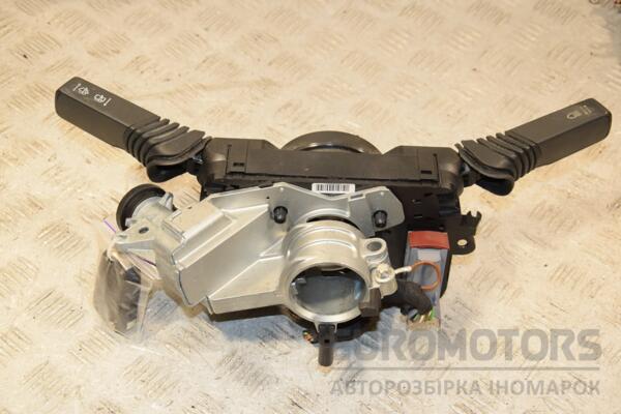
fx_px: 1035
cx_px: 310
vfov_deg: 22.6
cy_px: 207
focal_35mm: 60
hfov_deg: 33.4
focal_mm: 40
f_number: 7.1
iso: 800
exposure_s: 1/200
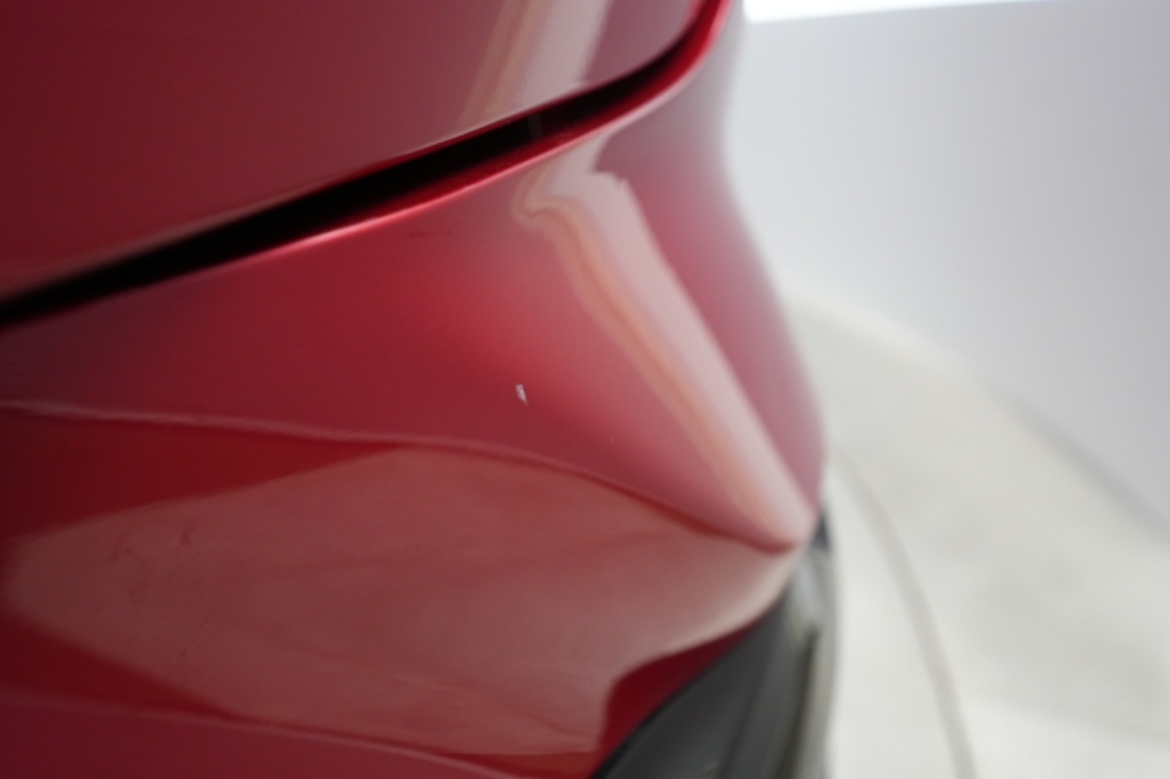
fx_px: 909
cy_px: 390
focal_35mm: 28
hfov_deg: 65.5
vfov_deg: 46.4
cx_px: 585
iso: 3200
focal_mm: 28
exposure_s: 1/100
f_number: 5
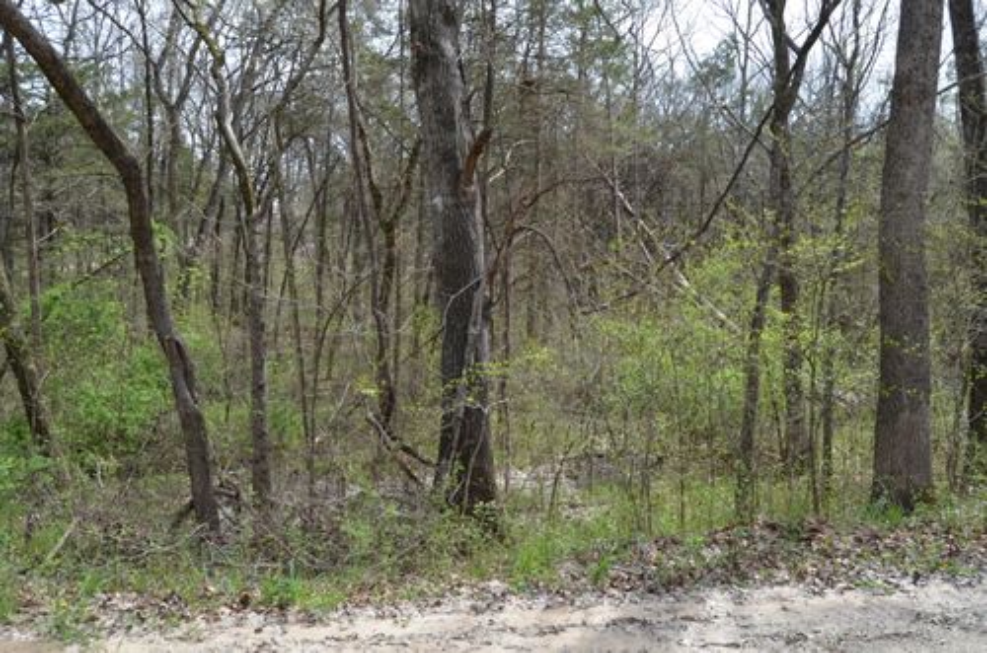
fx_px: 821
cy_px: 326
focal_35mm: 30
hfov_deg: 62.0
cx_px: 494
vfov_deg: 43.4
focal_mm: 20
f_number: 8
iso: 200
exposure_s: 1/250
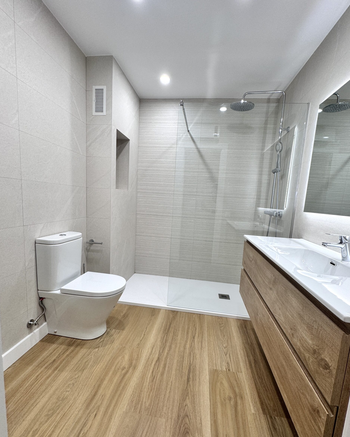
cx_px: 176
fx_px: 194
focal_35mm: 15
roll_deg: -4.4
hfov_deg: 84.0
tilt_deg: -6.7
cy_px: 227
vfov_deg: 96.7
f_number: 2.2
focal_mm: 2.22
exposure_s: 1/100
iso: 64
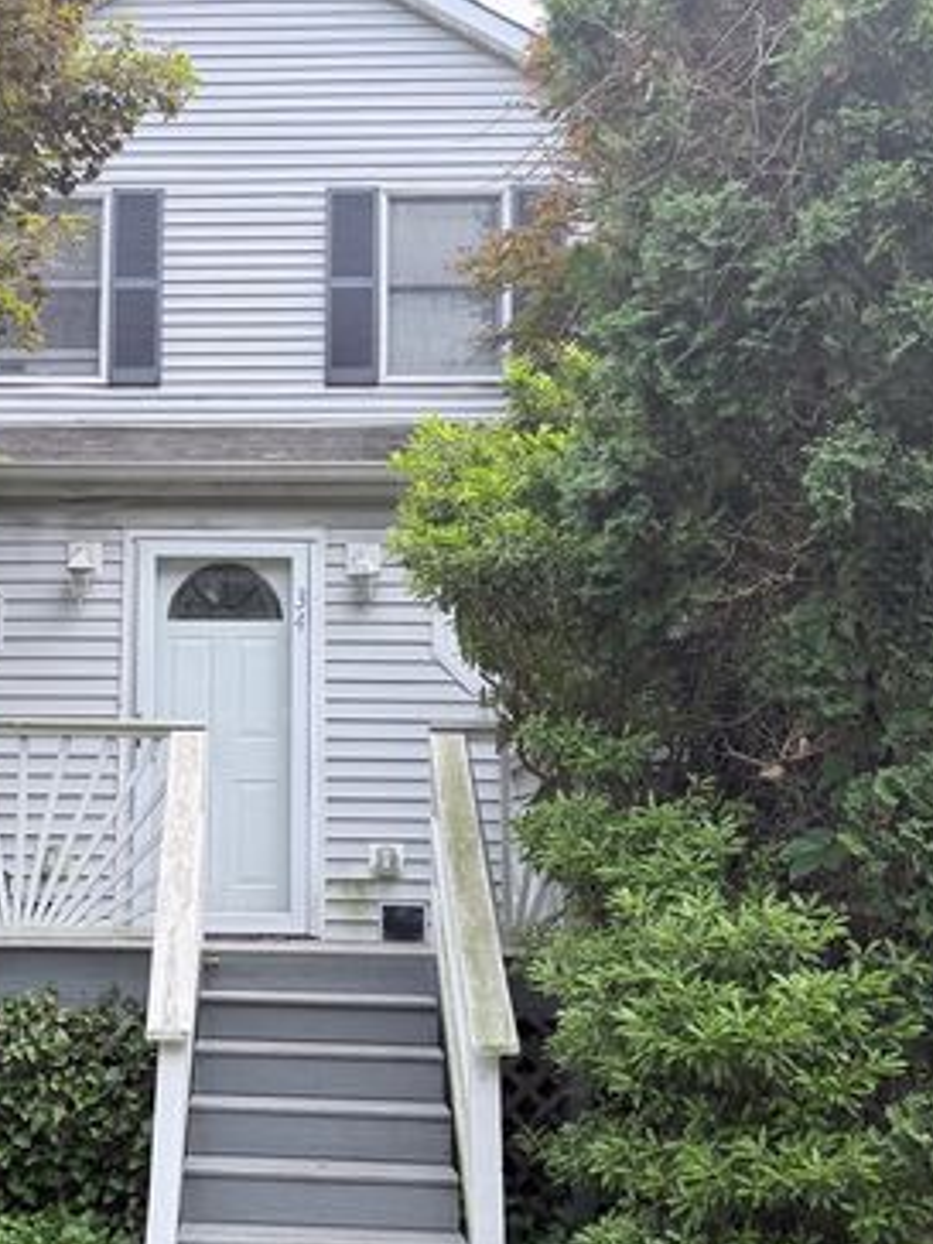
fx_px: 1581
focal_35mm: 44
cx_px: 256
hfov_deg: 32.4
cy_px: 644
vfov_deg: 42.9
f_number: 1.78
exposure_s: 1/1493
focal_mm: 6.76
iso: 100
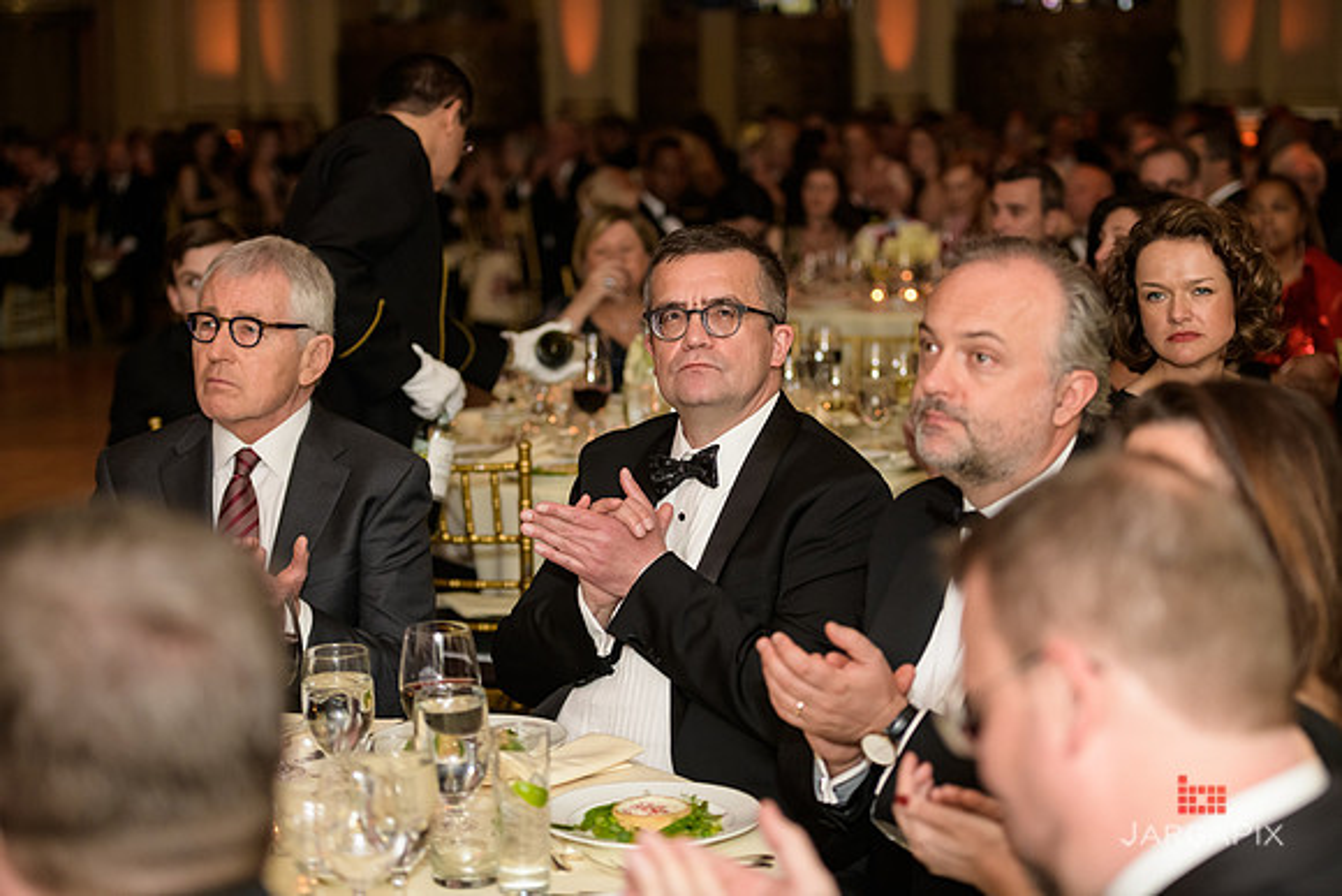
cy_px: 448
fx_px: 2610
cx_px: 671
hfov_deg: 28.8
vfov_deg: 19.5
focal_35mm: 70
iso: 1250
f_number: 3.2
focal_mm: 70
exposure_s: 1/125
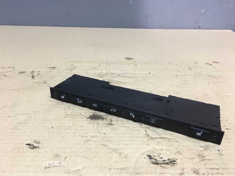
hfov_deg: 61.7
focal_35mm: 29
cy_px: 88
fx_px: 197
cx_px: 118
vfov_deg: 48.2
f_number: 2.2
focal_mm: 4.15
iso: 64
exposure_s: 1/33
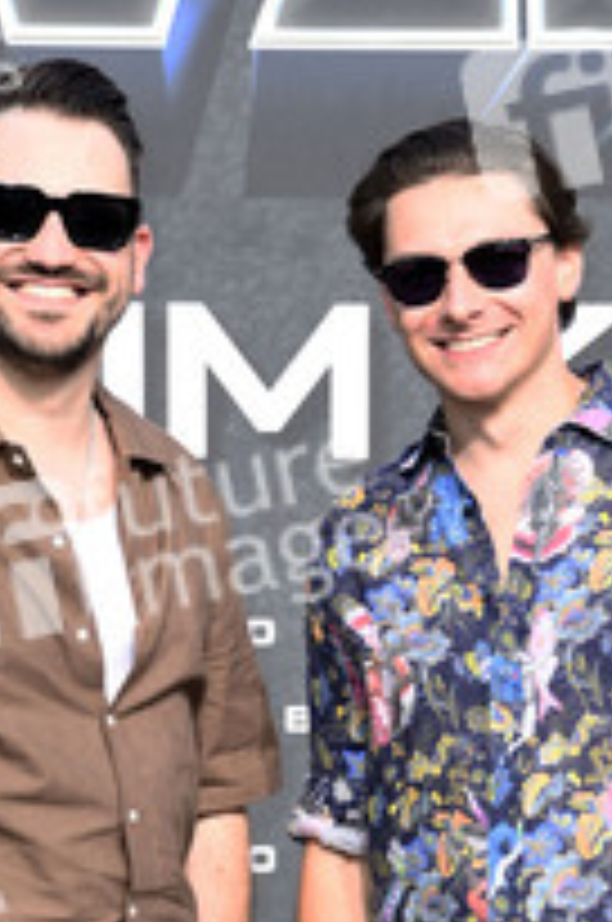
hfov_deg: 5.6
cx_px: 284
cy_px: 769
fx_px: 6243
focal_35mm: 244
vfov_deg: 8.4
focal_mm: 125
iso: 320
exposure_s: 1/250
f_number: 5.6
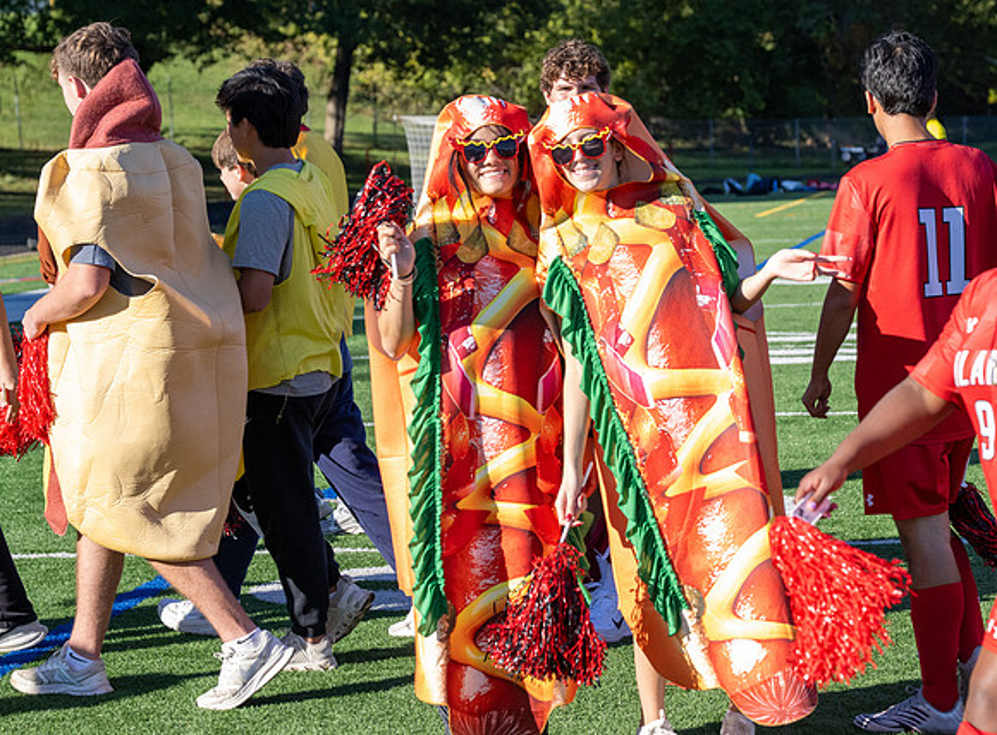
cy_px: 311
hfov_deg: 19.8
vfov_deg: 14.7
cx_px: 634
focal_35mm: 99
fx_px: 2845
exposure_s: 1/4000
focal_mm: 70
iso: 1250
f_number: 4.5
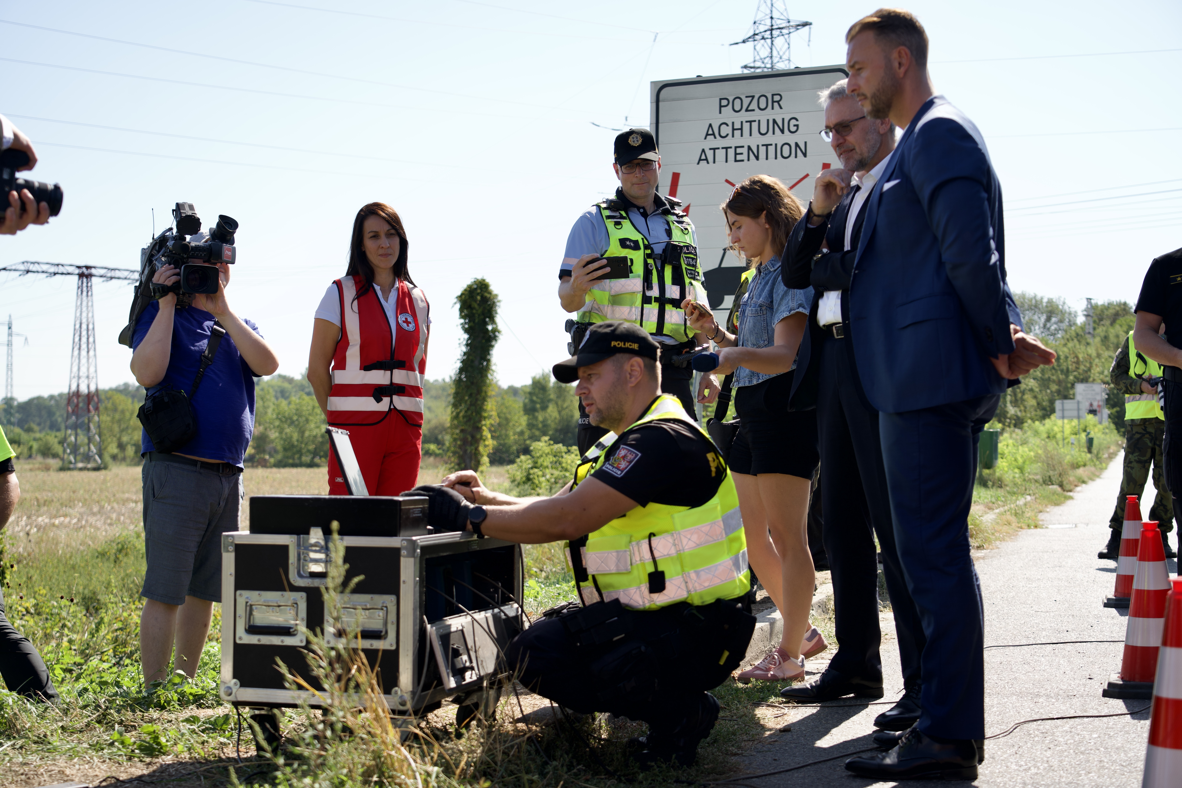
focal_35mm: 48
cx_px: 591
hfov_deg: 41.1
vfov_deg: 28.1
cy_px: 394
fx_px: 1576
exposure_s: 1/400
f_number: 4.5
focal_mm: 48
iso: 100
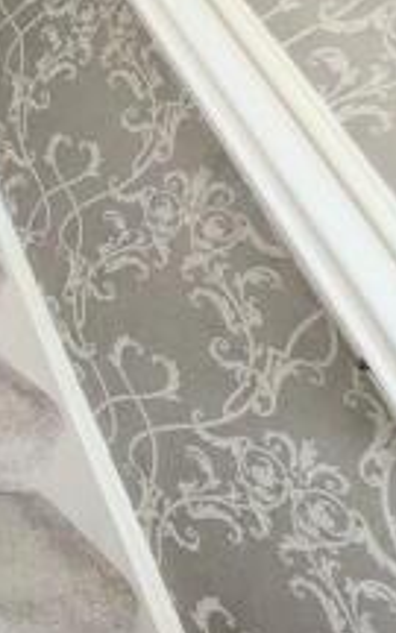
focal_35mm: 40
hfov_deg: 17.8
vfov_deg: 48.0
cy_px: 186
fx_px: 691
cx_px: -447
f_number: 2.2
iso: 139
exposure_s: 1/49.4
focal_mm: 1.85
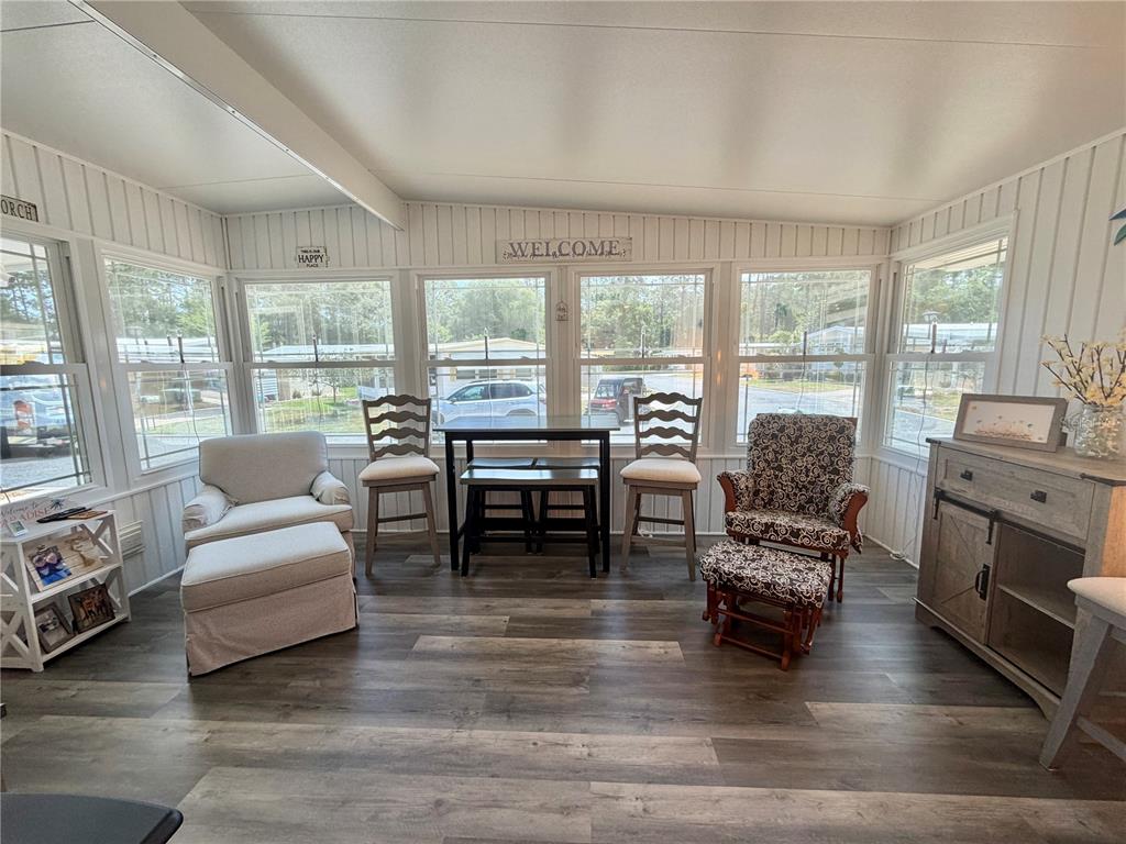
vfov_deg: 85.7
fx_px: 455
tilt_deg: -8.5
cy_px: 422
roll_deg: +0.9
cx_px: 563
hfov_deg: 102.1
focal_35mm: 14
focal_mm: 2.22
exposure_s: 1/120
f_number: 2.2
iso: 125
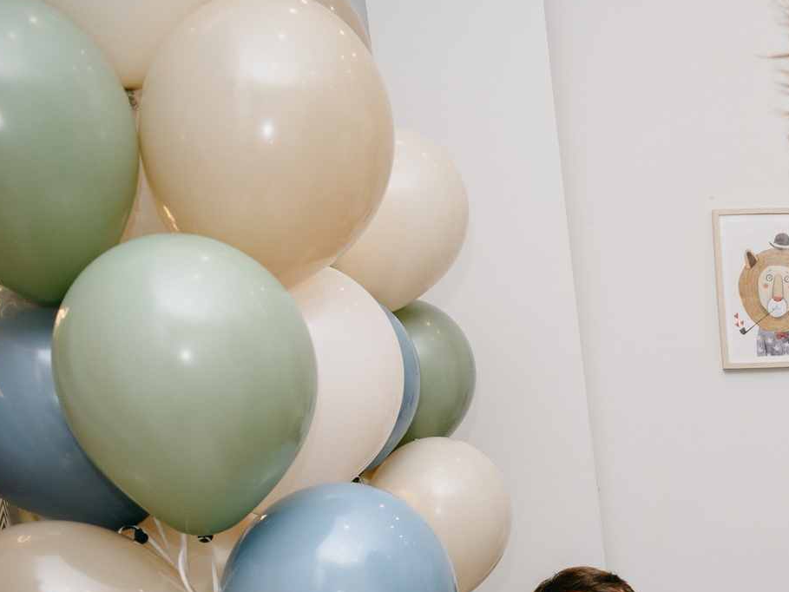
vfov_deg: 21.0
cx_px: 1045
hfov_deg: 25.4
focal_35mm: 65
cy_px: 720
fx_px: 1482
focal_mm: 24
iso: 125
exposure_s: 1/160
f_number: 3.5
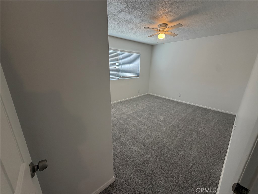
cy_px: 97
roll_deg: +0.2
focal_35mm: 14
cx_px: 129
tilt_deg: -16.1
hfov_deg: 102.1
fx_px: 104
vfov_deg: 85.7
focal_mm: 2.22
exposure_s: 1/120
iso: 320
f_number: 2.2
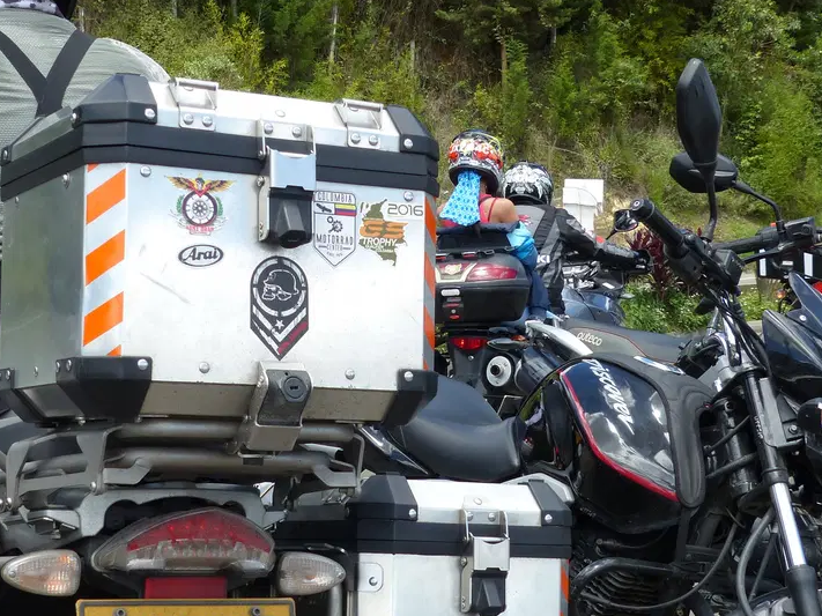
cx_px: 353
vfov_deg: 19.4
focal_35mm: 76
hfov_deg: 25.6
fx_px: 1804
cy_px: 328
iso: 100
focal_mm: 8.1
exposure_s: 1/250
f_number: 4
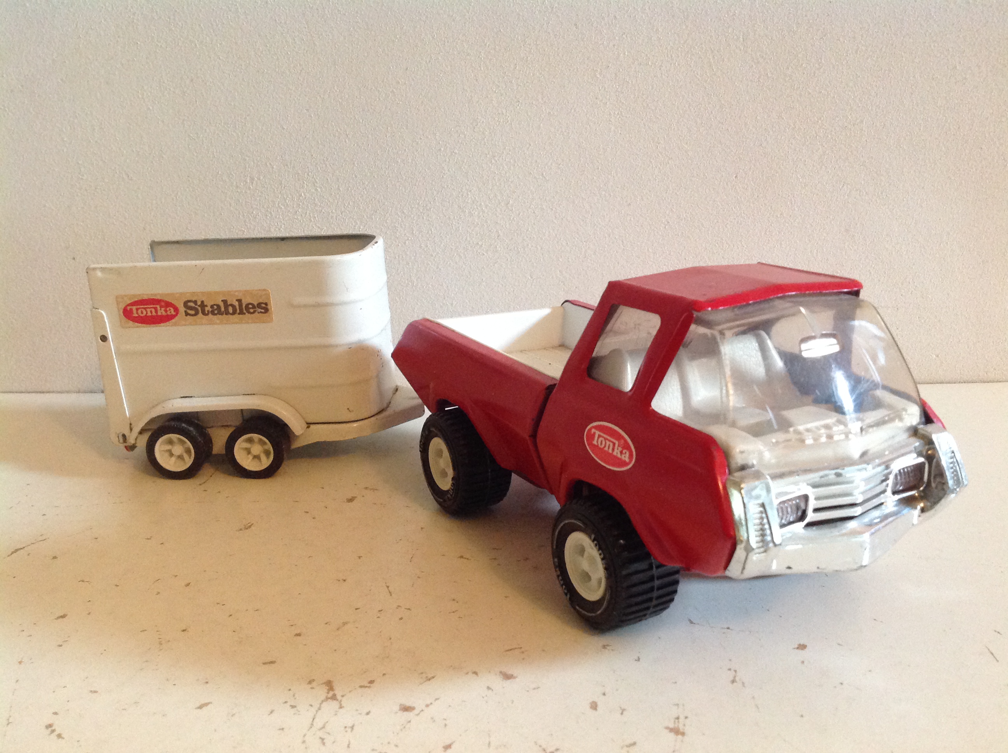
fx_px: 1018
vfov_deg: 40.6
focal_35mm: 35
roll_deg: +0.2
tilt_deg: -15.0
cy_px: 376
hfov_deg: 52.7
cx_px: 504
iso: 320
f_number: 2.4
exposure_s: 1/15
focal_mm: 4.28
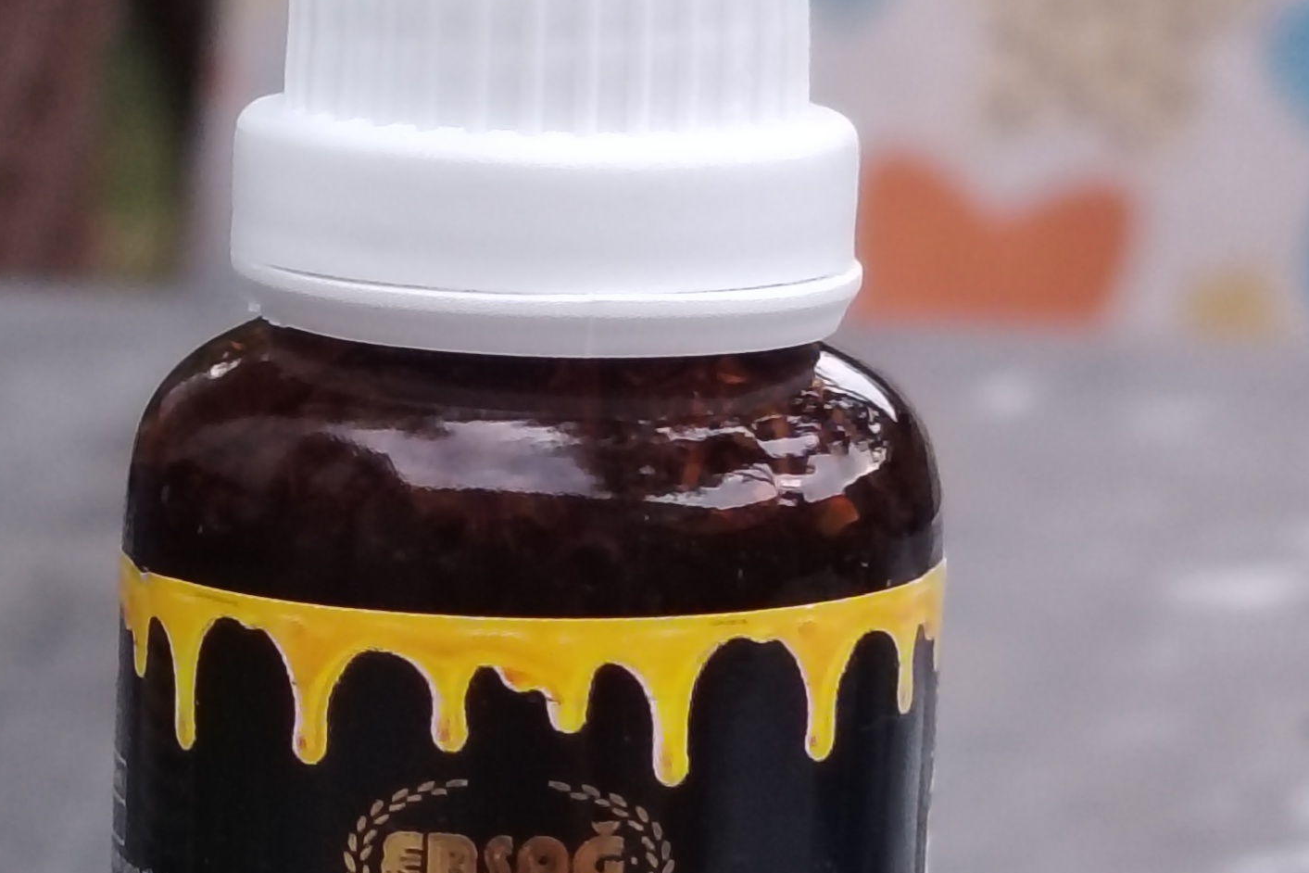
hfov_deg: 9.6
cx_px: 18
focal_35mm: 212
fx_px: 7708
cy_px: 1065
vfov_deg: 6.4
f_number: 1.75
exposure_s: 1/33.3
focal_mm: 5.25
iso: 600
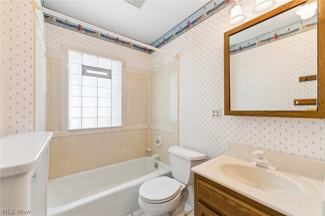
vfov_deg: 81.2
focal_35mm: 14
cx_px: 162
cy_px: 108
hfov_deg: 104.3
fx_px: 126
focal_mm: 14
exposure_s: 1/160
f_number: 2.8
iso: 200
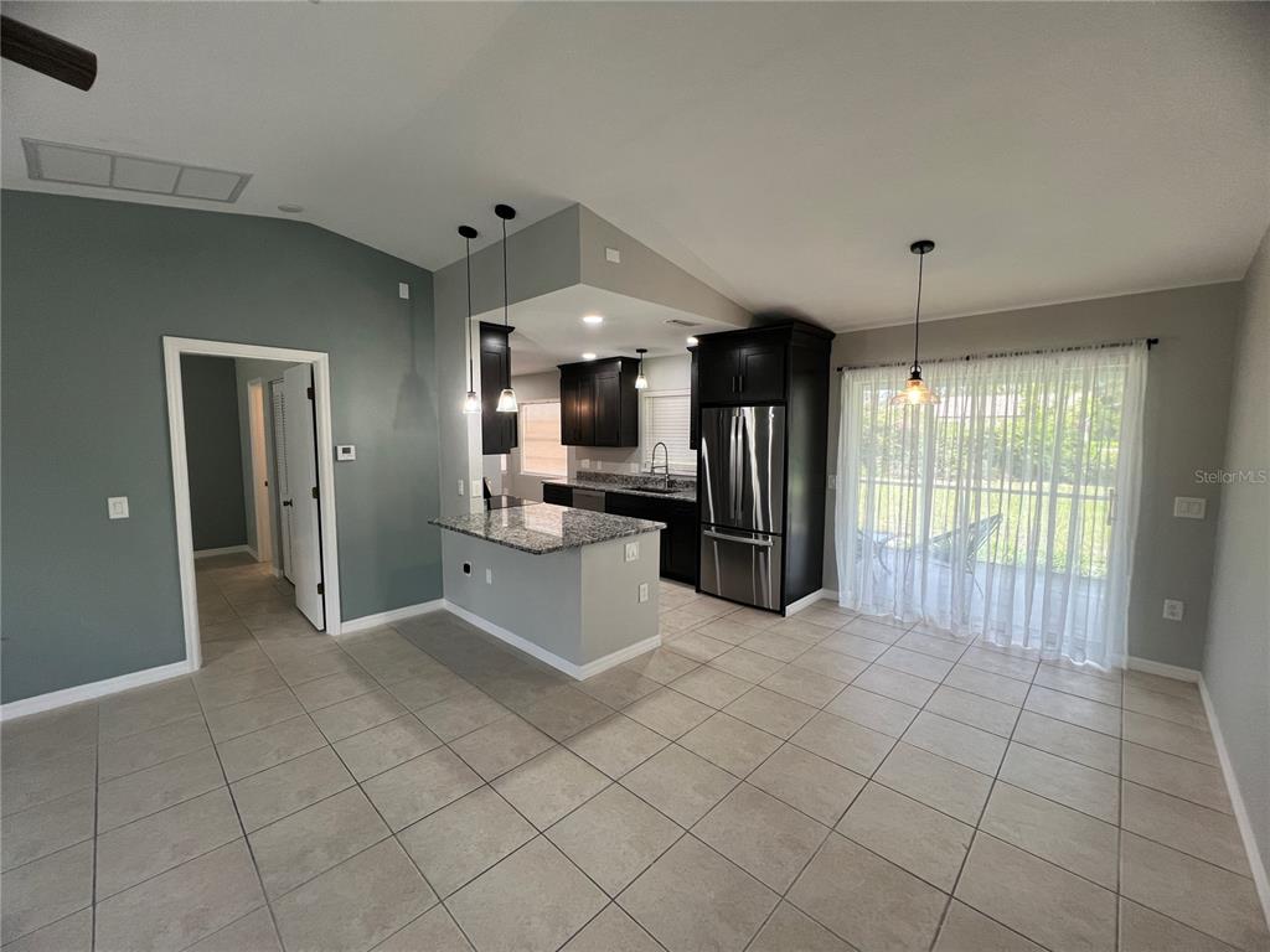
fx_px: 477
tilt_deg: -6.5
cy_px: 476
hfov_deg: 106.2
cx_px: 635
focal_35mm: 13
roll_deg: -0.3
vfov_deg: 89.9
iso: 200
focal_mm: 1.57
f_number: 1.8
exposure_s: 1/120
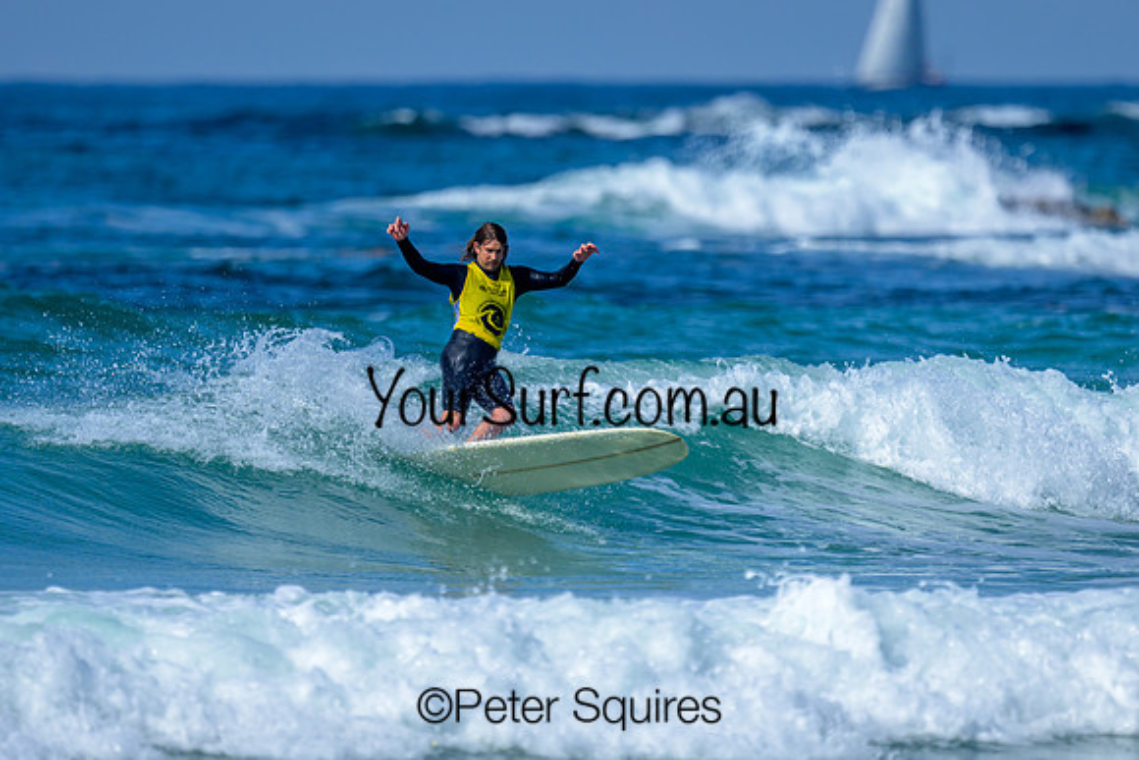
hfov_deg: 1.9
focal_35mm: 1100
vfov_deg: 1.3
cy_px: 474
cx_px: 527
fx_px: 34808
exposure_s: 1/2000
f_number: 6.3
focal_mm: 800
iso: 180
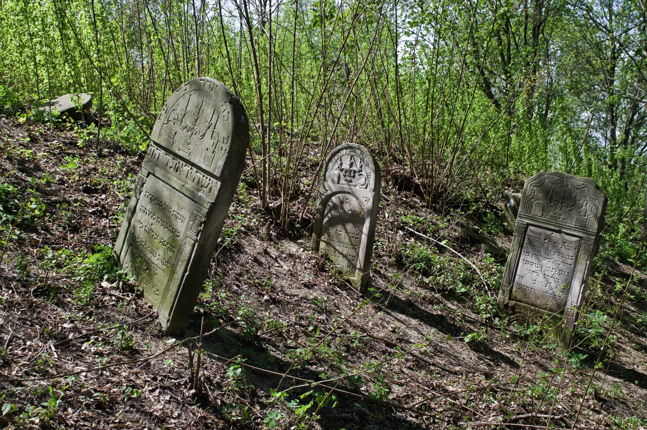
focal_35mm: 39
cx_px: 324
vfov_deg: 34.1
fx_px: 700
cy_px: 215
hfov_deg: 49.6
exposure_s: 1/180
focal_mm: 26
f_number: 5.6
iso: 200
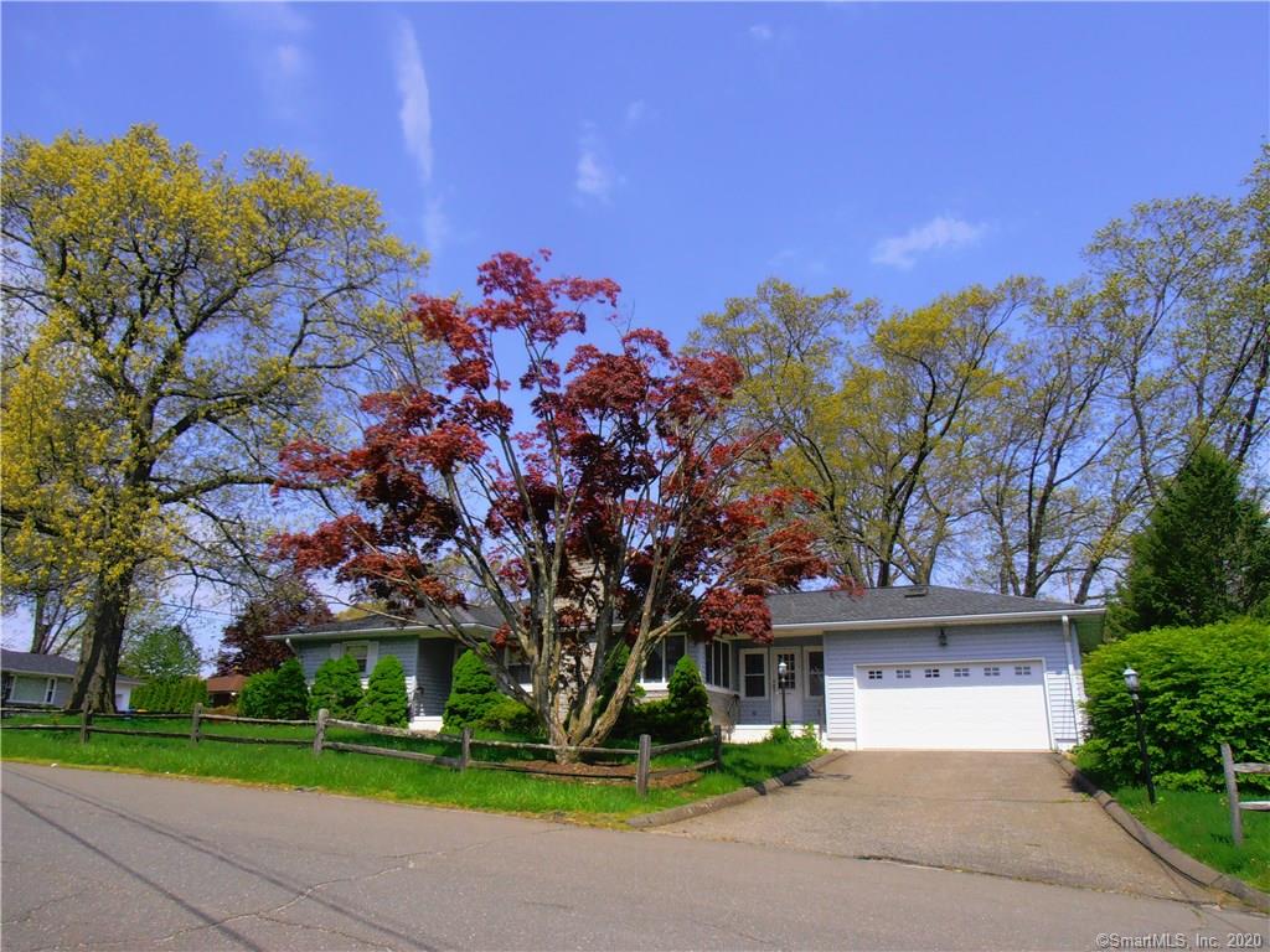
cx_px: 635
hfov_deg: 71.6
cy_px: 476
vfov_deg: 56.8
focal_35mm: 24
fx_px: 881
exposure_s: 1/1250
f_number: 3
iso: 80
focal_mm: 4.2
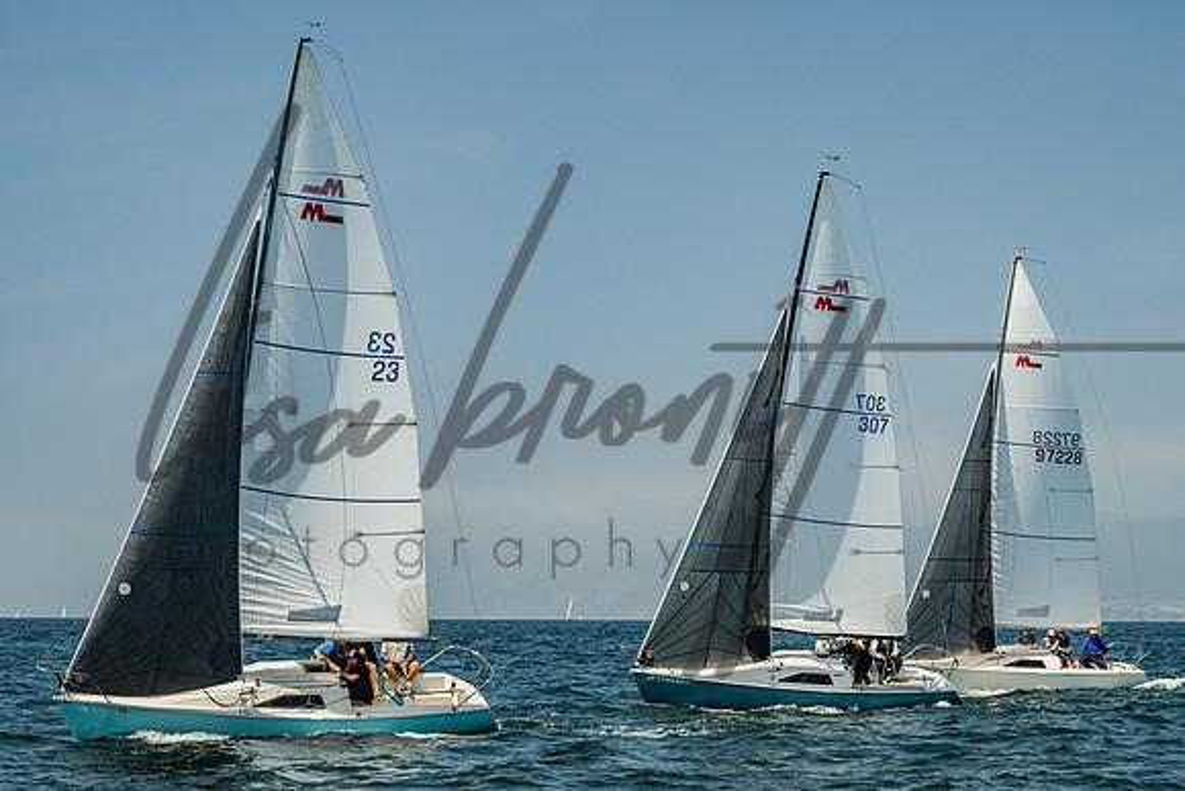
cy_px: 447
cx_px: 670
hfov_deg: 26.7
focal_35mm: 76
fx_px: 2494
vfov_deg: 18.0
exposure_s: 1/1250
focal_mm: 60
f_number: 6
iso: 320
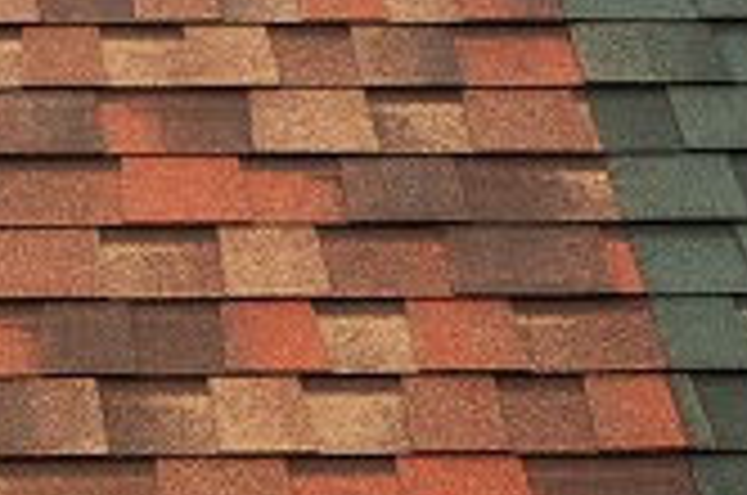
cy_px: 524
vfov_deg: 9.0
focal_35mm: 151
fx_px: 3127
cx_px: -148
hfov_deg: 13.3
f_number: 11
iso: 200
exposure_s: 1/30
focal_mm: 50
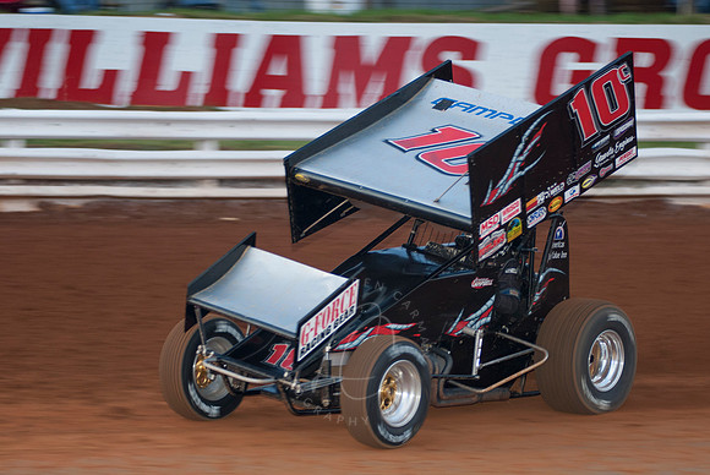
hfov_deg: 13.7
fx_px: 2961
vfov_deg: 9.2
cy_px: 238
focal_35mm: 150
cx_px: 355
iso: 250
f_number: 2.8
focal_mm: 100
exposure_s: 1/400
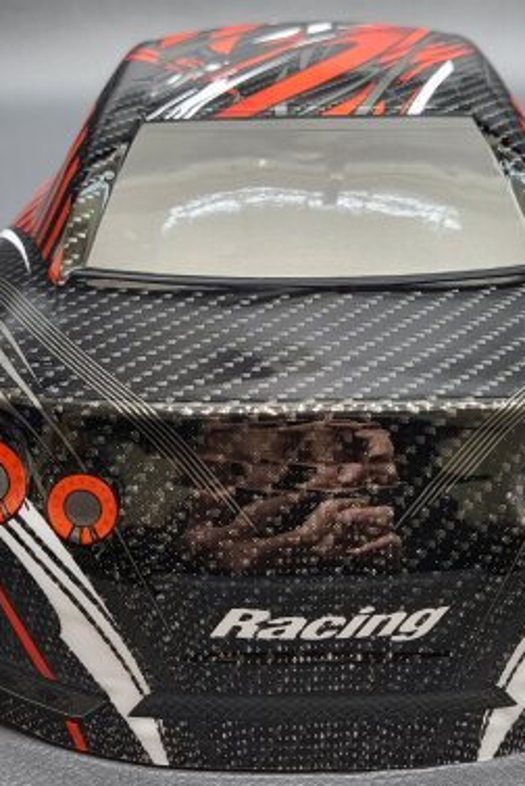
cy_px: 319
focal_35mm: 43
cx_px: 300
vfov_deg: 45.2
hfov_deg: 31.2
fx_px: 939
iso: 200
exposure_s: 1/100
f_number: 1.8
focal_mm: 4.25
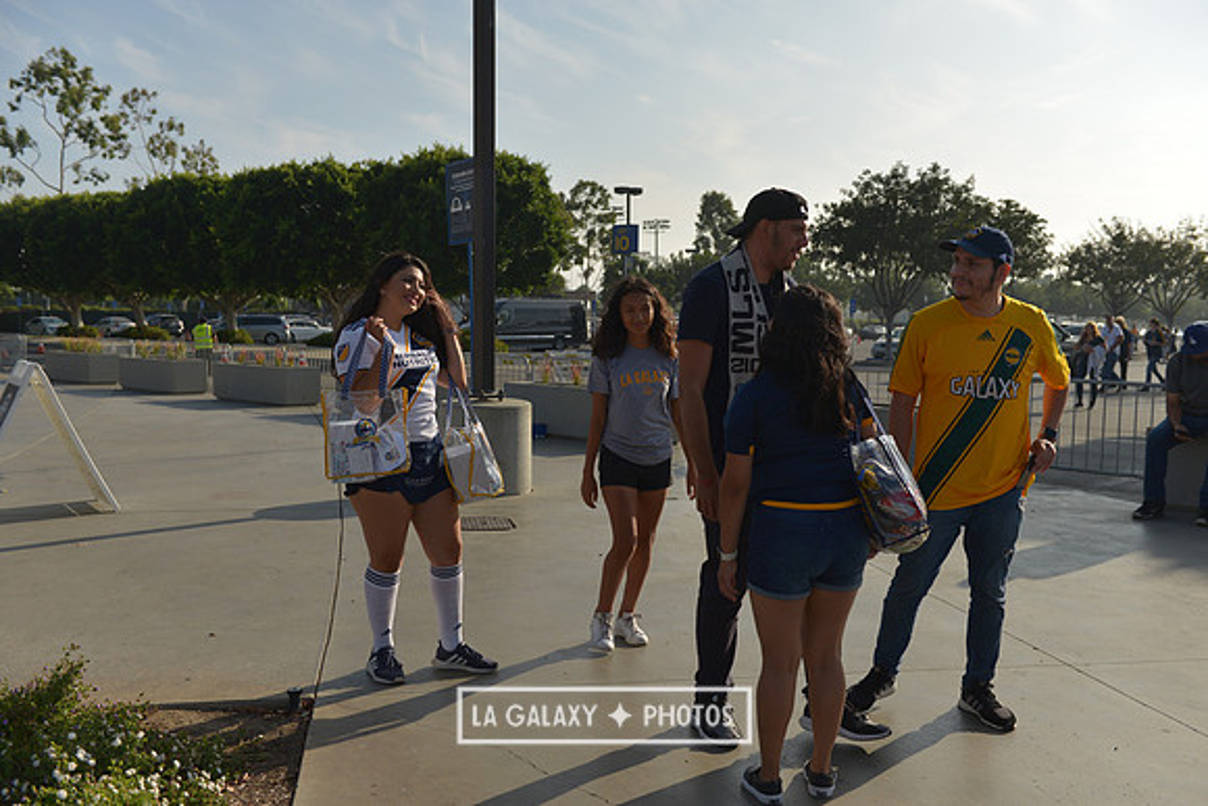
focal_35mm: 36
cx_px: 604
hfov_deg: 53.1
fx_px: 1208
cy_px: 403
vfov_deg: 36.9
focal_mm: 36
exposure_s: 1/2500
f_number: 4.5
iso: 200
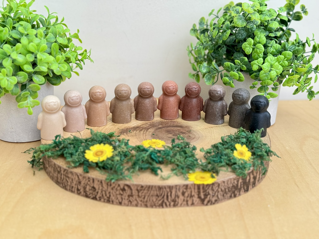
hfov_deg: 39.7
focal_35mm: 48
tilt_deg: -20.6
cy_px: 120
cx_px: 160
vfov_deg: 30.3
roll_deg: -0.3
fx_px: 442
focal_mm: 6.76
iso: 100
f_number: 1.78
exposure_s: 1/116
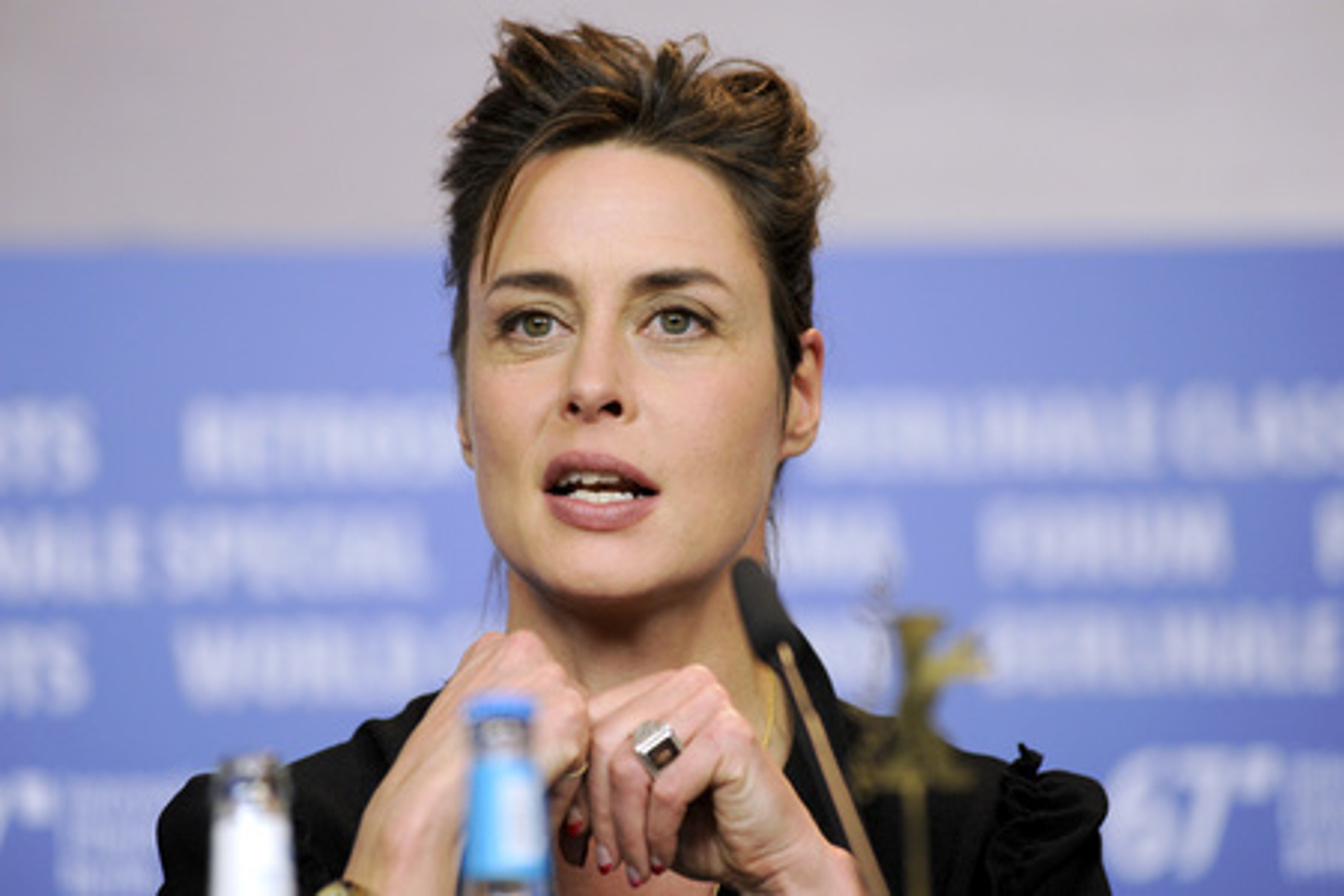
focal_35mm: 200
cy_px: 448
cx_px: 672
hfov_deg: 10.3
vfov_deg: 6.9
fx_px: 7466
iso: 1250
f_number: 4
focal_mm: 200
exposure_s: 1/320
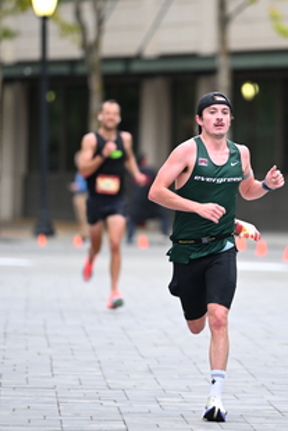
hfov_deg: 3.9
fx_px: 4255
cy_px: 158
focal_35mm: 355
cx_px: 219
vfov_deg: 5.8
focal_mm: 200
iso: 1600
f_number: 2.8
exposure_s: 1/800
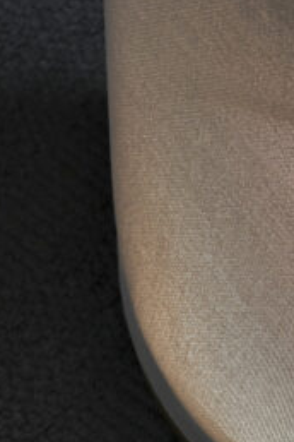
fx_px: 2560
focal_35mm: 209
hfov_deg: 6.5
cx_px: 315
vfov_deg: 9.8
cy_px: 286
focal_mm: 60
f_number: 6.3
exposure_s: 1/60
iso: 400
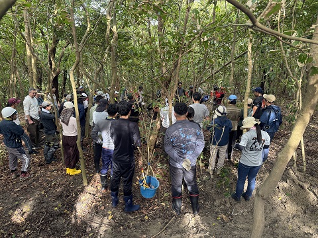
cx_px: 159
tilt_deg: -15.2
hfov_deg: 71.6
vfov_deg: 56.8
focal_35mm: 24
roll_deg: -2.8
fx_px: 220
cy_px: 119
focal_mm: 6.76
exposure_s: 1/98
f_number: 1.78
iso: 200
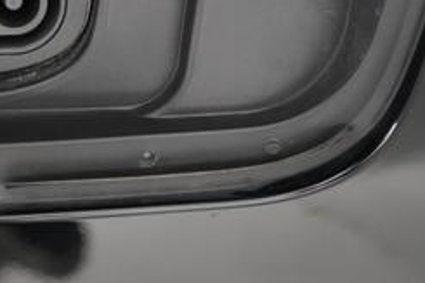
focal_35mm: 73
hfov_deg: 26.2
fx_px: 861
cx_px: -2
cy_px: -49
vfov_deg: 17.8
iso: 10000
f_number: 2.8
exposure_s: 1/250
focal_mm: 28
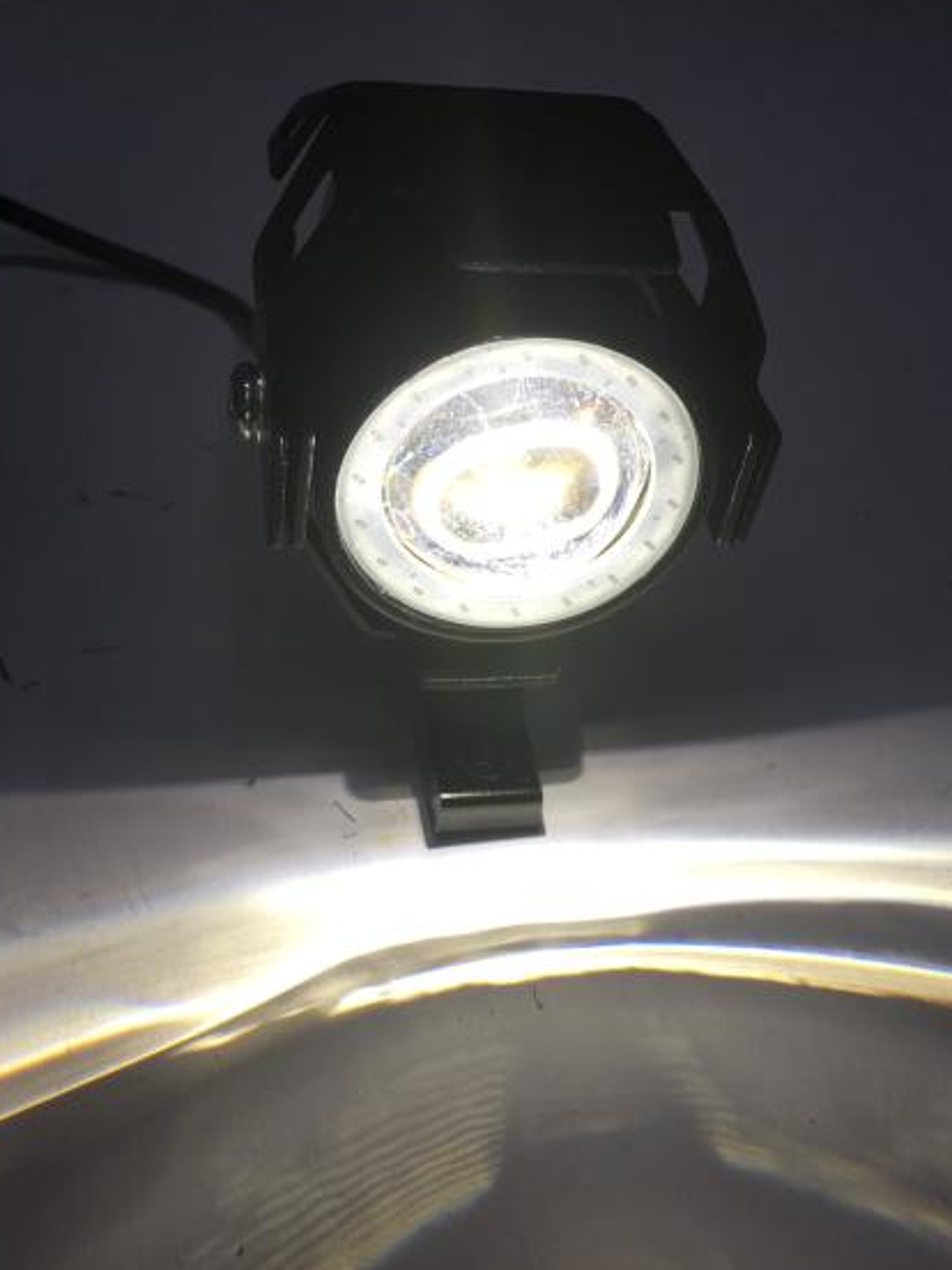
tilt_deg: -37.2
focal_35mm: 42
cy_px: 584
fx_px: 1540
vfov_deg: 44.8
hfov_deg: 34.3
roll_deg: -1.8
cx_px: 524
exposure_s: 1/120
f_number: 2.2
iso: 25
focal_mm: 4.15
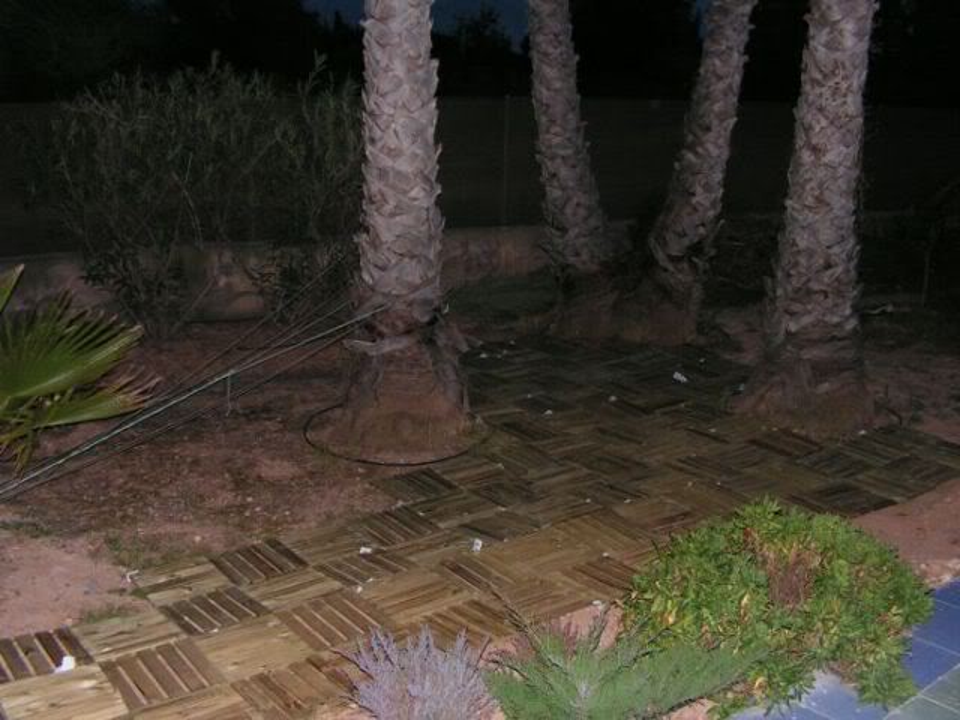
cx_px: 480
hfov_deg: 51.4
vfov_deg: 39.7
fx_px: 998
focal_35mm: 36
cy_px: 360
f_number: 3.2
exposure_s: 1/40
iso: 200
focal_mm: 6
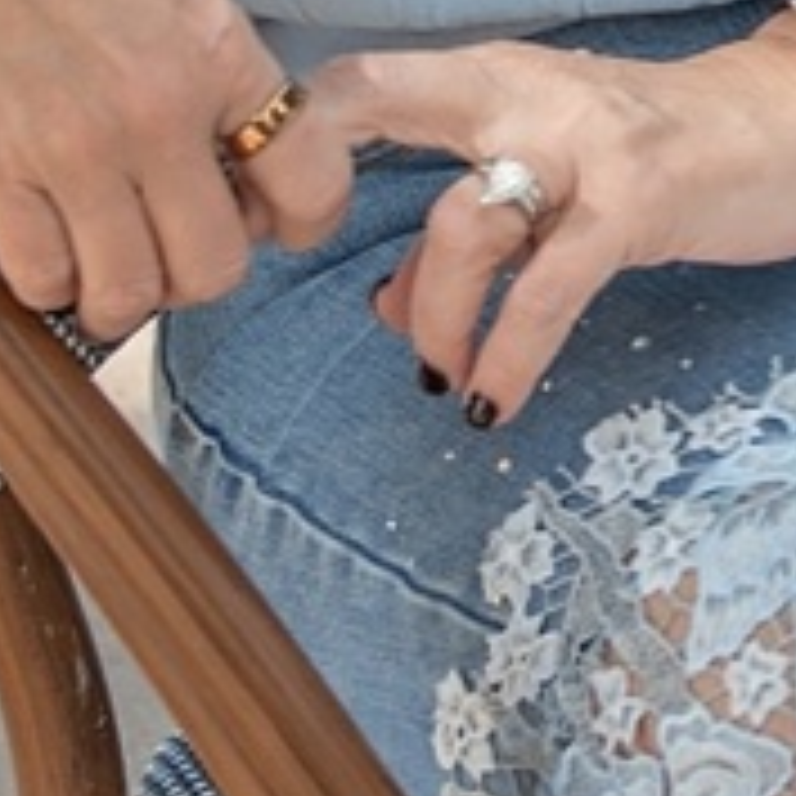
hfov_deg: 6.8
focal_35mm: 256
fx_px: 6660
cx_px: 998
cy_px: 333
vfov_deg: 6.8
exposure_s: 1/640
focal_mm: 38
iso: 500
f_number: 3.5
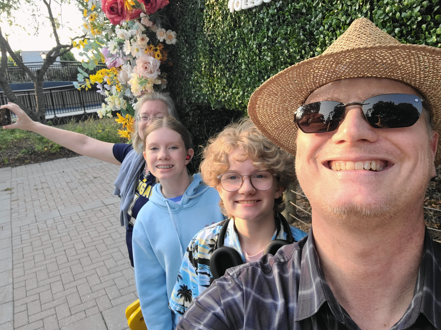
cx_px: 220
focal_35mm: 25
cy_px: 165
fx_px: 318
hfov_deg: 69.4
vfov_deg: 54.9
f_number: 2.2
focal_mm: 3.3
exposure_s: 1/216
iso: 50
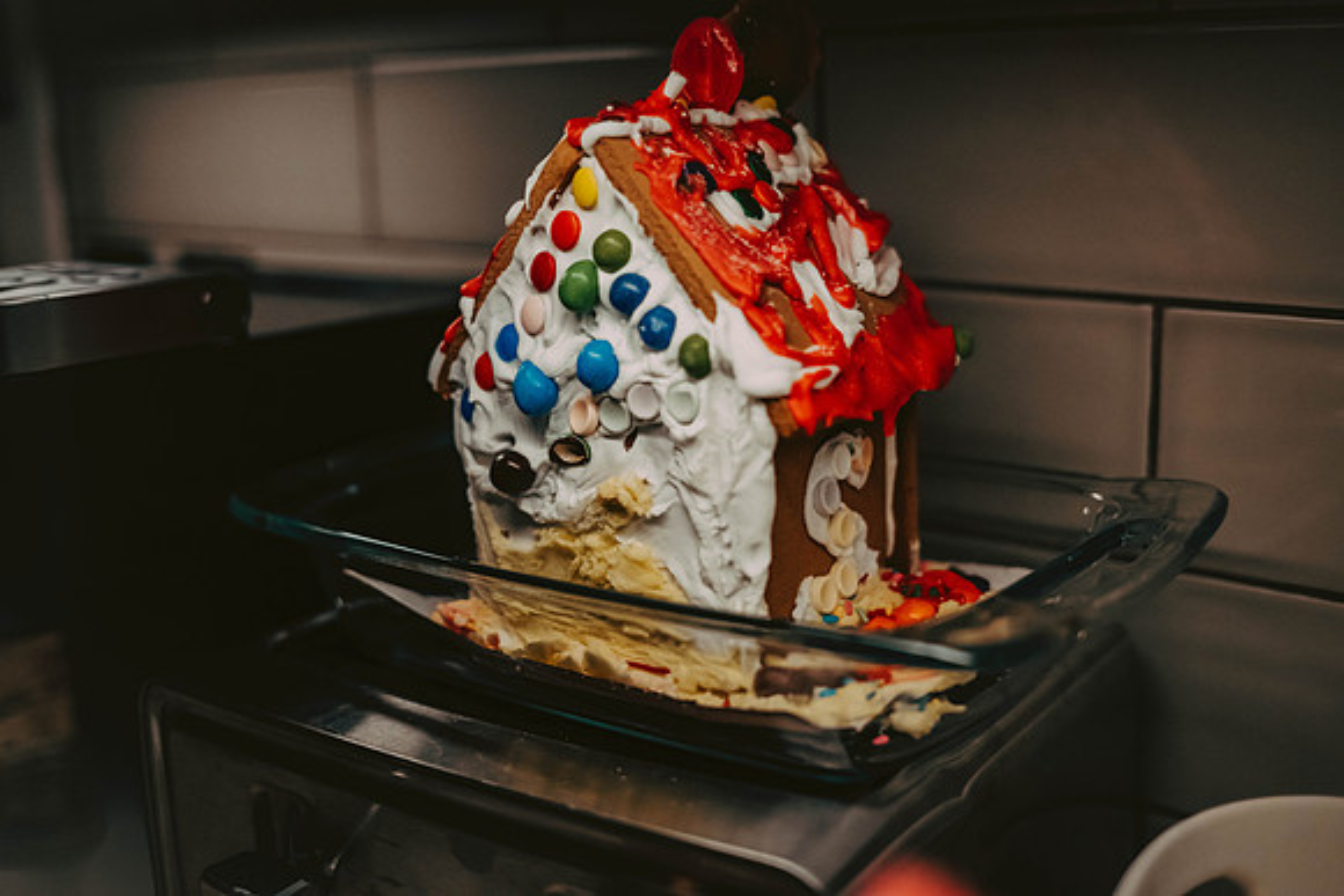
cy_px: 448
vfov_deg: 33.4
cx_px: 672
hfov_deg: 48.4
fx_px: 1494
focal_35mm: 40
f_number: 2
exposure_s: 1/10000
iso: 2500
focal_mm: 40
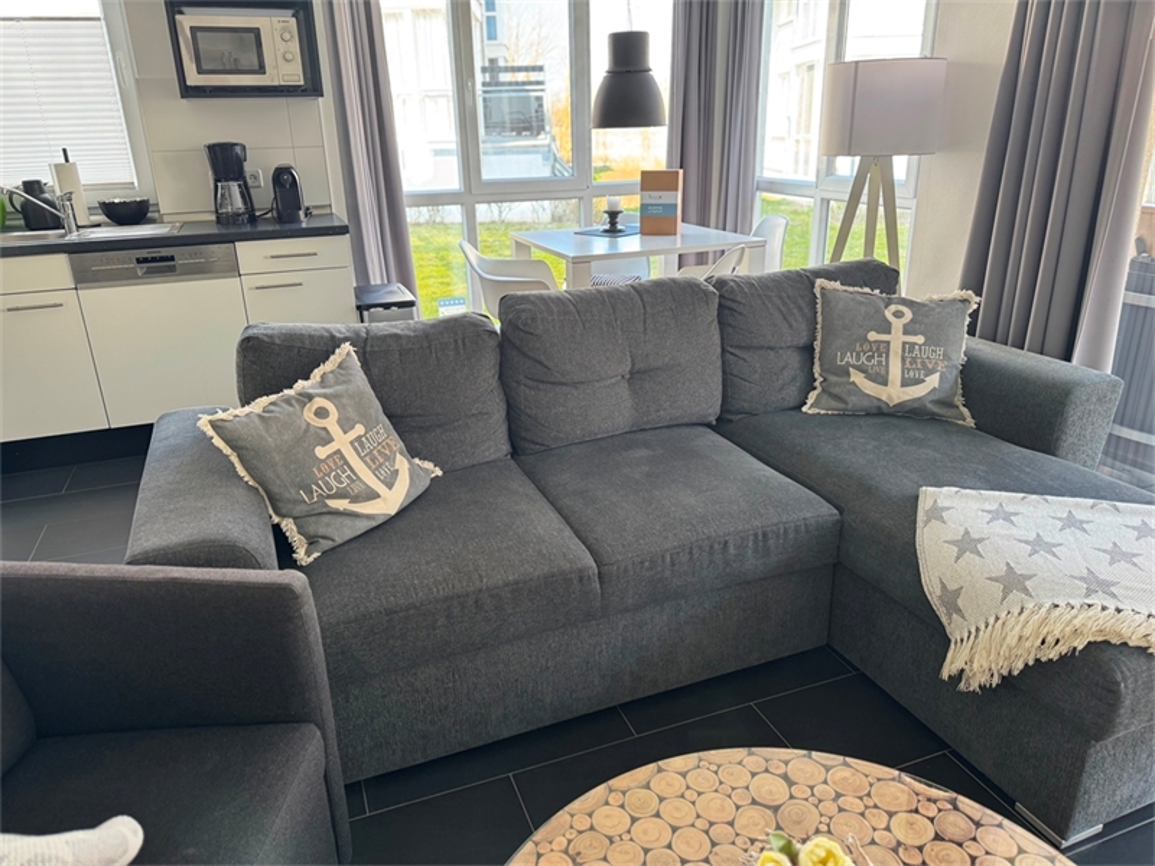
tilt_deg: -20.4
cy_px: 433
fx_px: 801
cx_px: 578
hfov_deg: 71.6
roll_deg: +1.8
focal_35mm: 24
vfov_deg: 56.8
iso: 125
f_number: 1.78
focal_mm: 6.76
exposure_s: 1/121
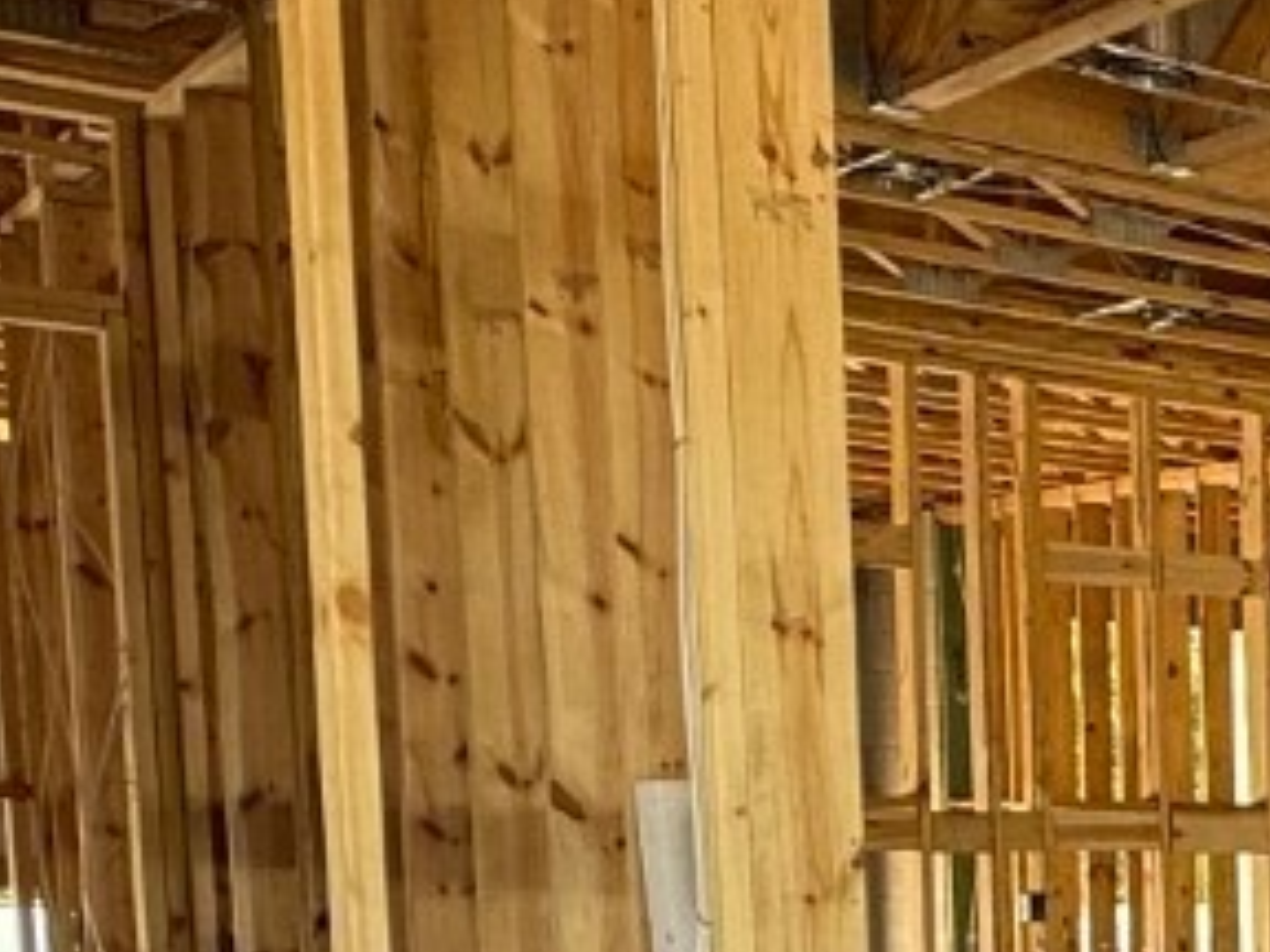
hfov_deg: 19.6
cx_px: 2364
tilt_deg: -6.1
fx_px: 2568
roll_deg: -1.3
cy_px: 1075
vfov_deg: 20.0
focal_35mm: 70
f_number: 2.2
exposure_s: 1/99
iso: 50
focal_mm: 2.22
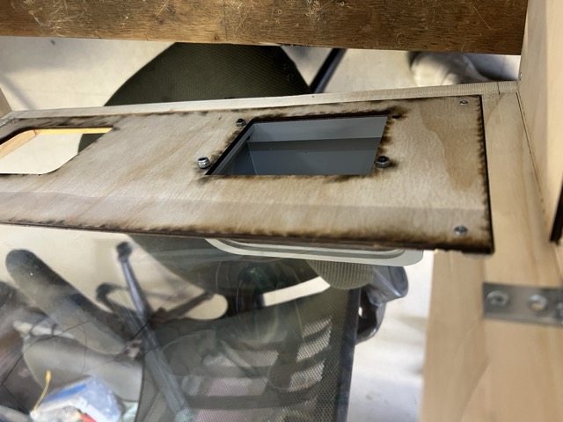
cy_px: 211
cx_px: 282
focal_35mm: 26
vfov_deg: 53.1
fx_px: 423
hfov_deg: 67.3
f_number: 1.5
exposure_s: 1/60
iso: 250
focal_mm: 5.7
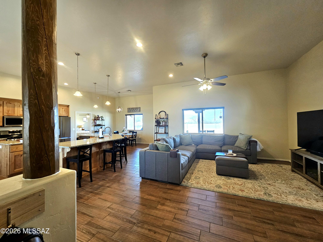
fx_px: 121
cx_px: 162
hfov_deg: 106.2
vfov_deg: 89.9
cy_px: 121
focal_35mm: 13
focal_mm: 2.2
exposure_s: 1/60.2
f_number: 2.2
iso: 160
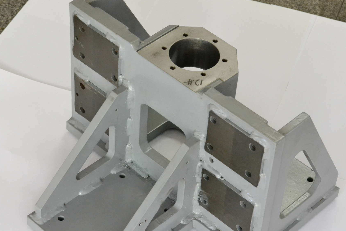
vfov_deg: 13.4
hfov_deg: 20.0
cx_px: 151
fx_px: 980
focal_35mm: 102
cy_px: 138
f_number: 8
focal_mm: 48
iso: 3200
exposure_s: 1/80
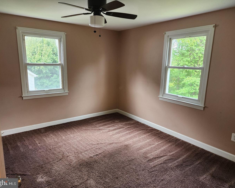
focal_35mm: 24
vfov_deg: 58.8
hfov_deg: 70.3
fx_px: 167
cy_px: 94
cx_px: 113
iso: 200
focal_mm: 6.4
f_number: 1.8
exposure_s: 1/120
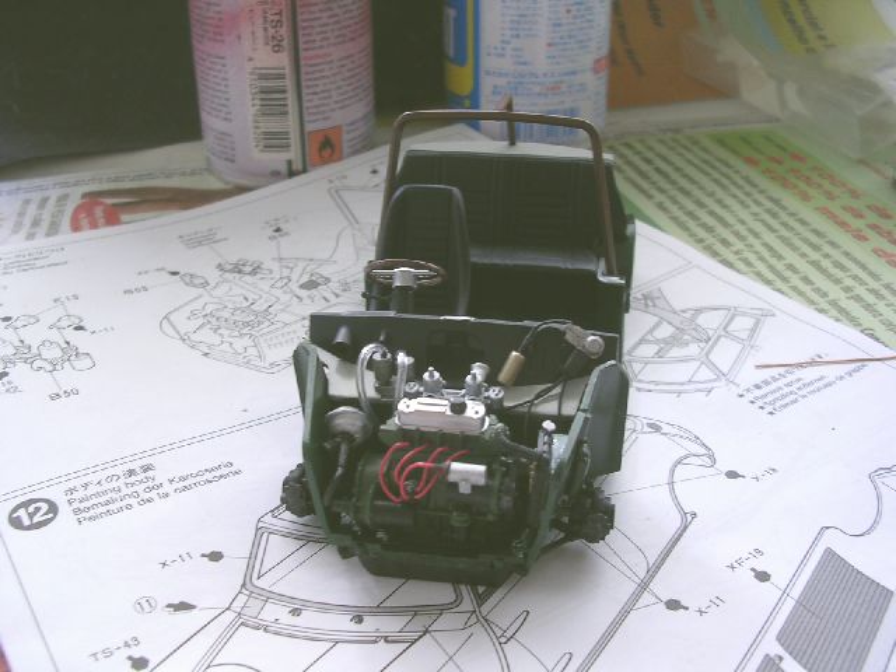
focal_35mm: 38
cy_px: 336
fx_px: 984
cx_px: 448
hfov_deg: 49.0
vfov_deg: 37.7
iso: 100
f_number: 2.8
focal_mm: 5.8
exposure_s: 1/18.1
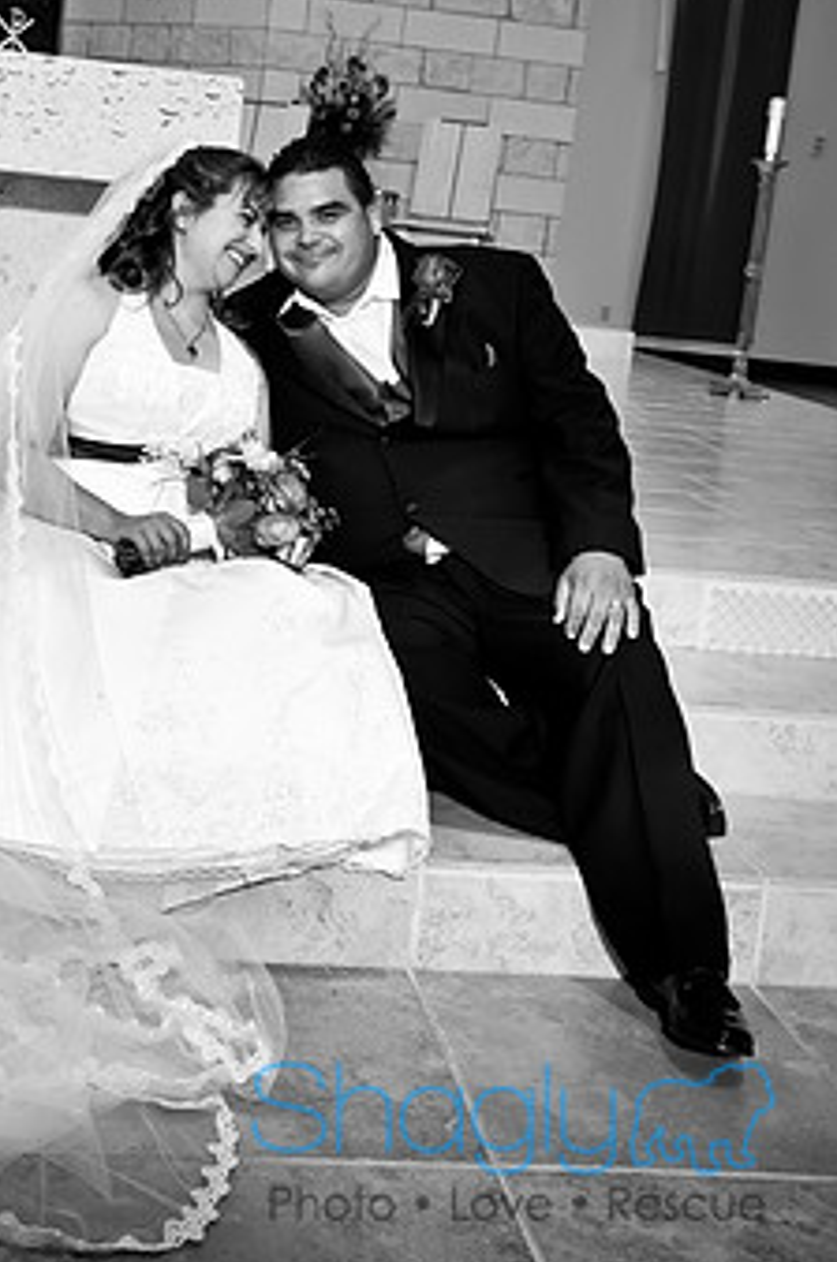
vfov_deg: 38.0
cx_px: 282
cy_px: 456
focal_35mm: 52
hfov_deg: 25.8
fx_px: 1821
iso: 200
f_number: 6.3
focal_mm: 26
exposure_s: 1/50
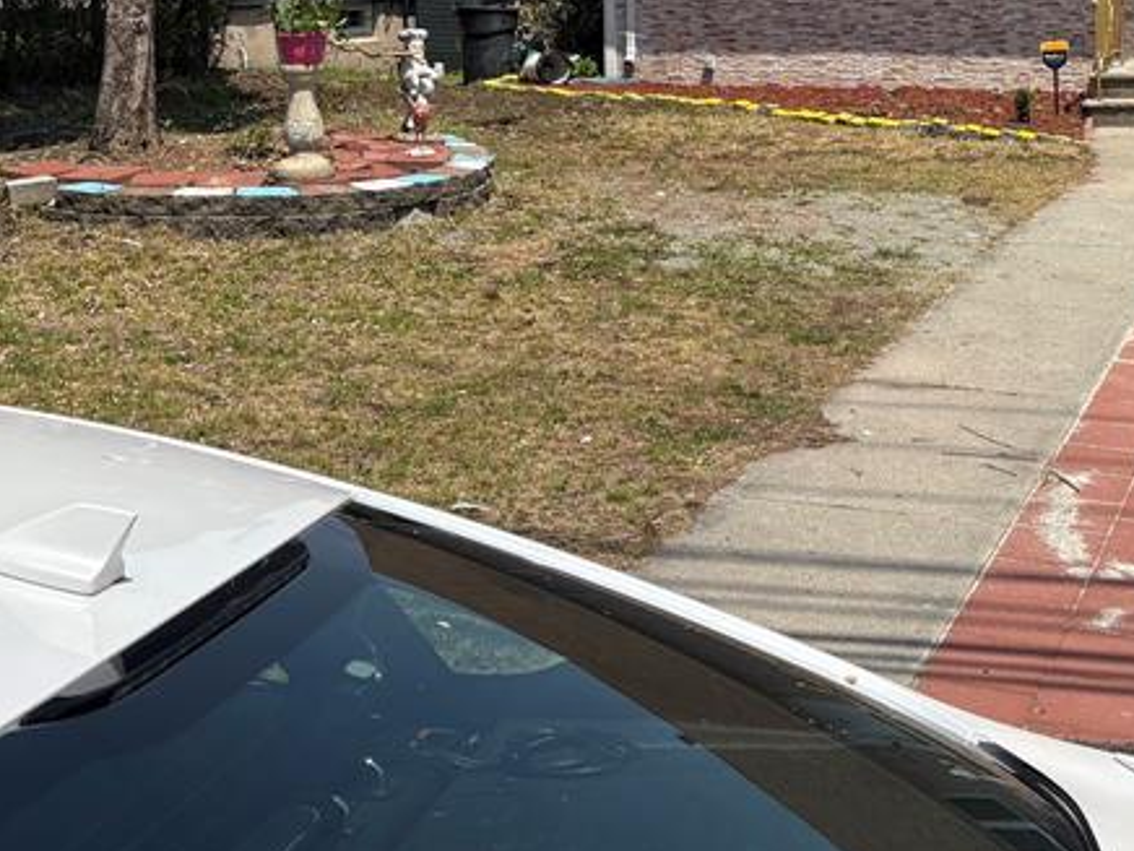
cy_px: 31
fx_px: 1998
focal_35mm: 61
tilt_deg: -1.5
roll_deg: +1.1
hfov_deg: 30.4
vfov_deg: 23.2
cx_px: 996
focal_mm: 5.96
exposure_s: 1/5814
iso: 50
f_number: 1.6
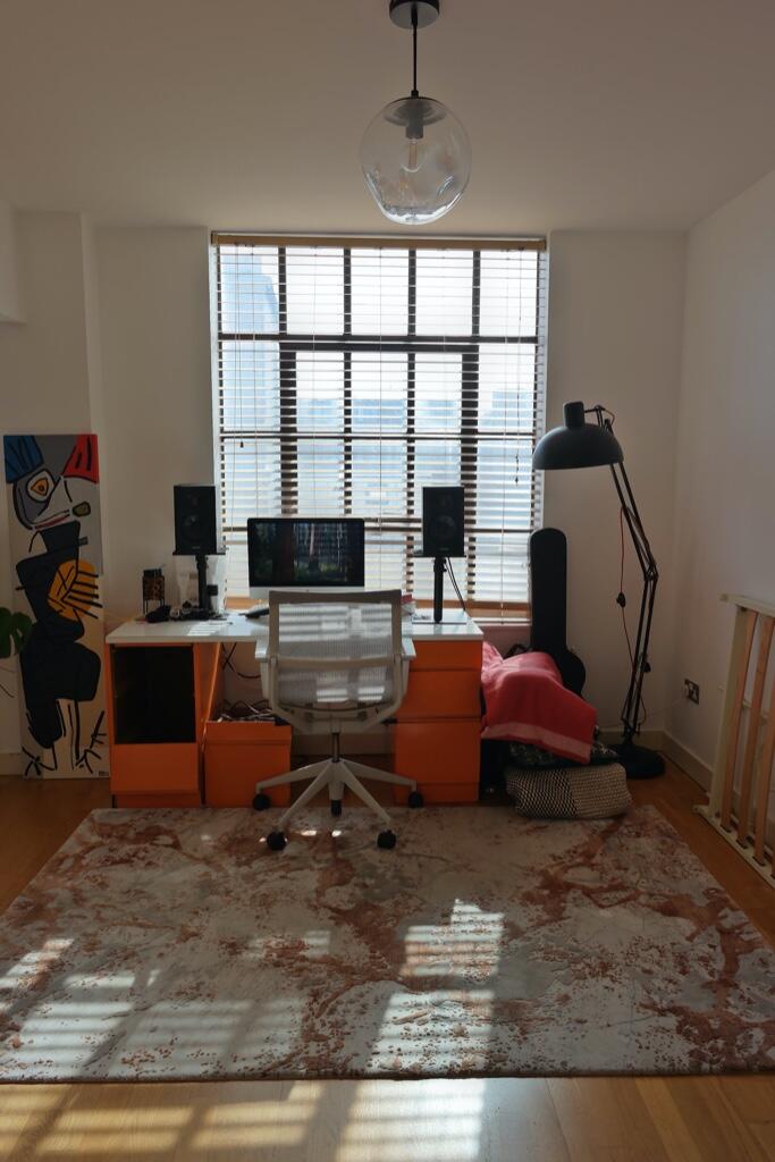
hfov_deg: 53.1
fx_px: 775
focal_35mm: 24
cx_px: 388
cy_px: 581
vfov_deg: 73.7
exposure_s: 1/250
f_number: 4.5
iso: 100
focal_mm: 16
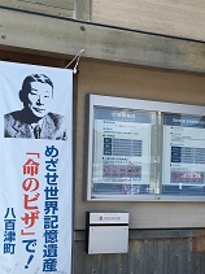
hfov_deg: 28.8
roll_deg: -0.9
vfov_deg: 37.9
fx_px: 395
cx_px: 141
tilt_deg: +0.3
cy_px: 176
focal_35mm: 50
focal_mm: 4.15
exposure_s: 1/693
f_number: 2.2
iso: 25
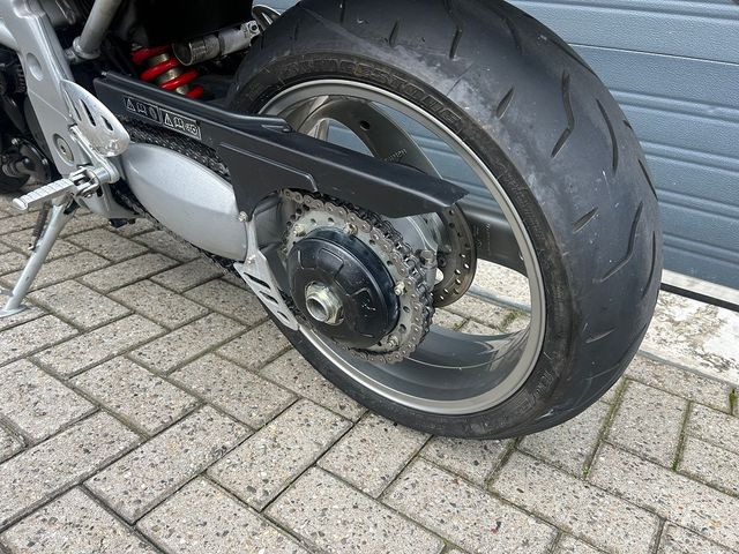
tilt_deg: -24.6
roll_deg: -6.0
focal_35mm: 26
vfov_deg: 53.1
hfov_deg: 67.3
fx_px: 555
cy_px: 277
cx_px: 370
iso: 40
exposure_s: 1/270
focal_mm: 5.7
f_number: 1.5
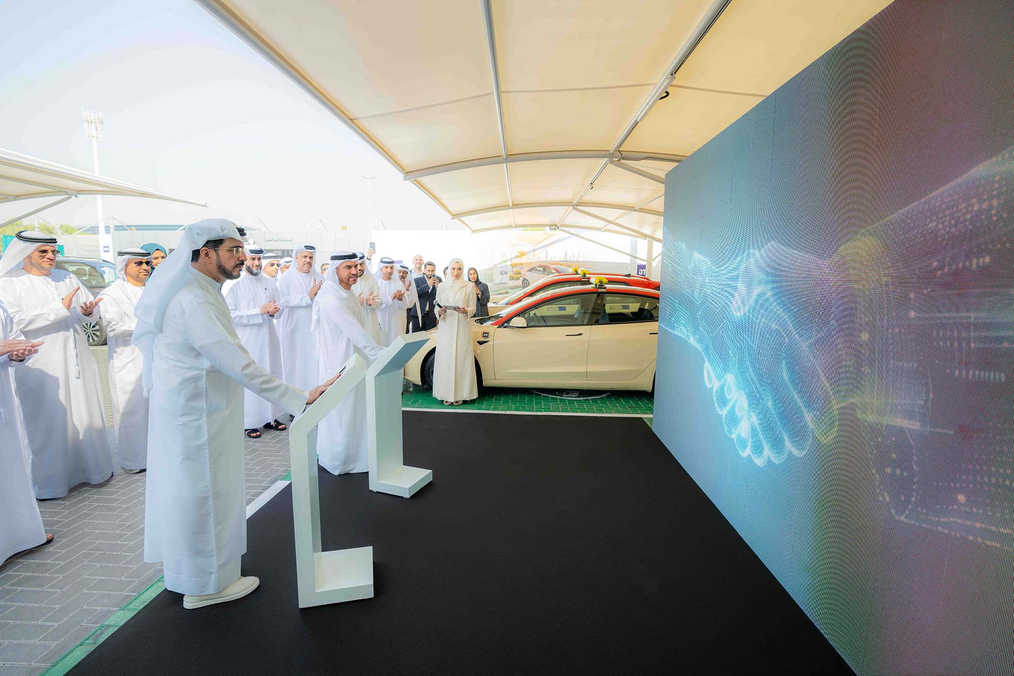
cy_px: 338
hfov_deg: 96.7
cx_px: 507
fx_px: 451
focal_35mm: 16
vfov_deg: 73.7
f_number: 5
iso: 64
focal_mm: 16
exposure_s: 1/160
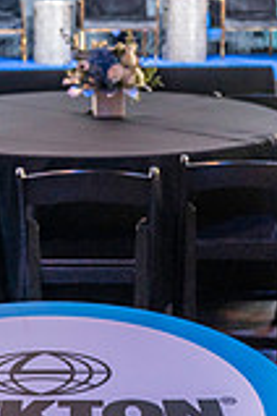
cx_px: 52
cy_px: 199
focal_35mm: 68
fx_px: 785
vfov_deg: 29.7
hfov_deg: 19.8
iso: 2000
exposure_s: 1/160
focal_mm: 24
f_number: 2.8
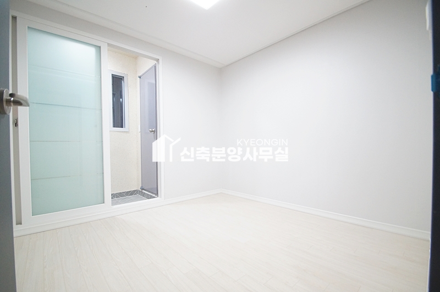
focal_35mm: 15
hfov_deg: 100.4
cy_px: 146
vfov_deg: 77.2
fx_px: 183
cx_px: 220
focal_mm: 10
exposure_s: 1/80
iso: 1600
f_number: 4
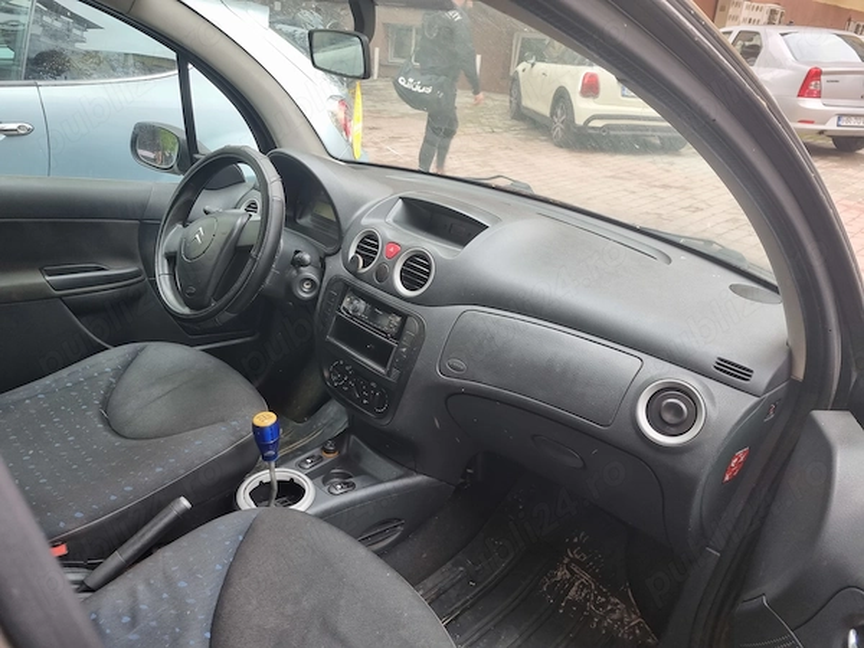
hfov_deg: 67.3
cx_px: 432
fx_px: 649
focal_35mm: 26
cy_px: 324
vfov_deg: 53.1
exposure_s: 1/100
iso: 100
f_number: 1.8
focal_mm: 5.4
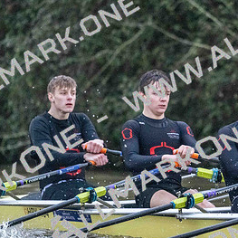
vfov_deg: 2.3
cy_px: 114
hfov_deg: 2.3
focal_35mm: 749
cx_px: 234
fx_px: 5826
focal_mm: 400
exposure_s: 1/1600
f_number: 4.5
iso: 20000
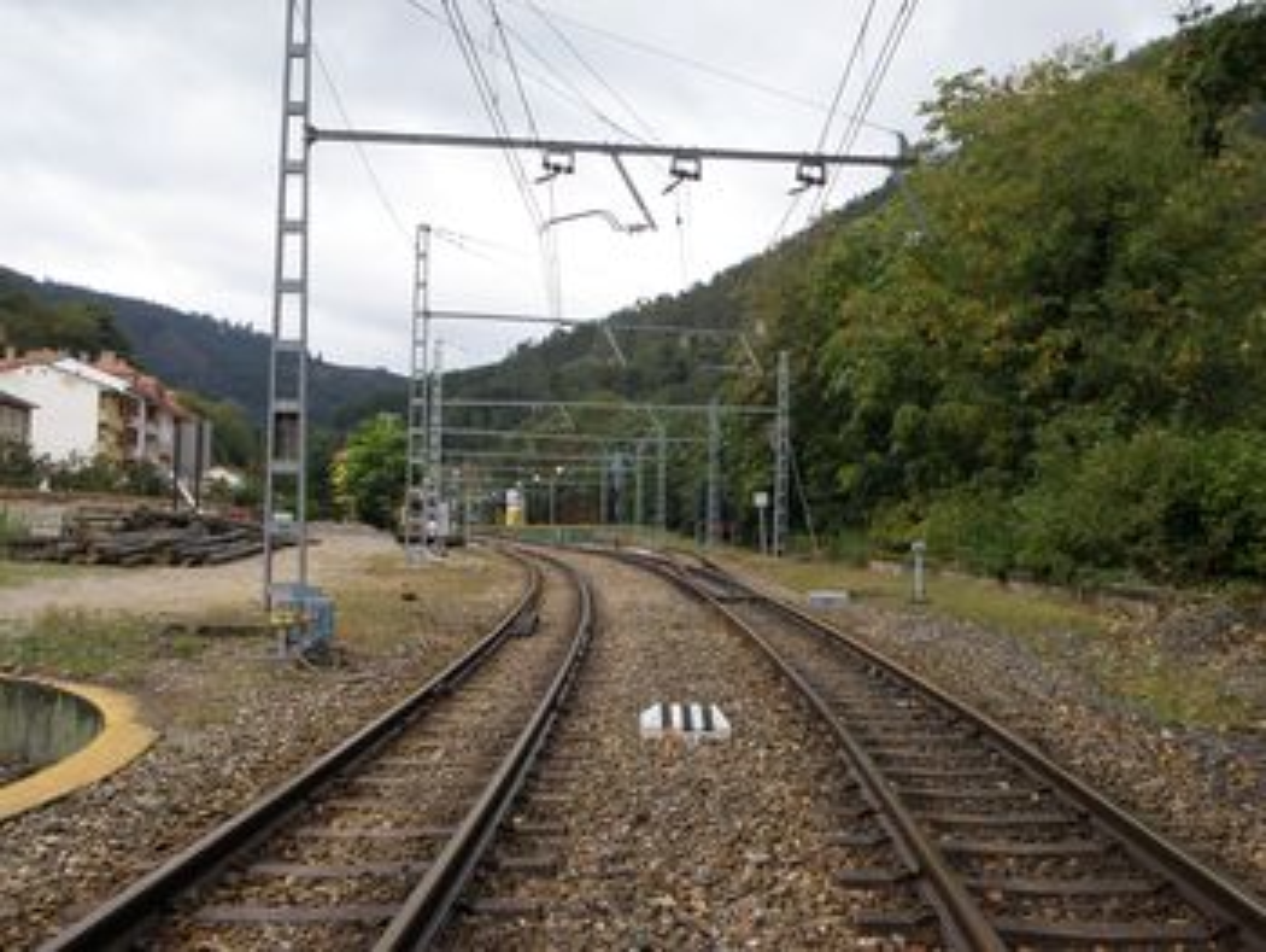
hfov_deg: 52.6
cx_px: 633
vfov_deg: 40.7
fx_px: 1281
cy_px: 476
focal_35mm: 35
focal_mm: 6.32
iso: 64
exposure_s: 1/160
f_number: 5.6
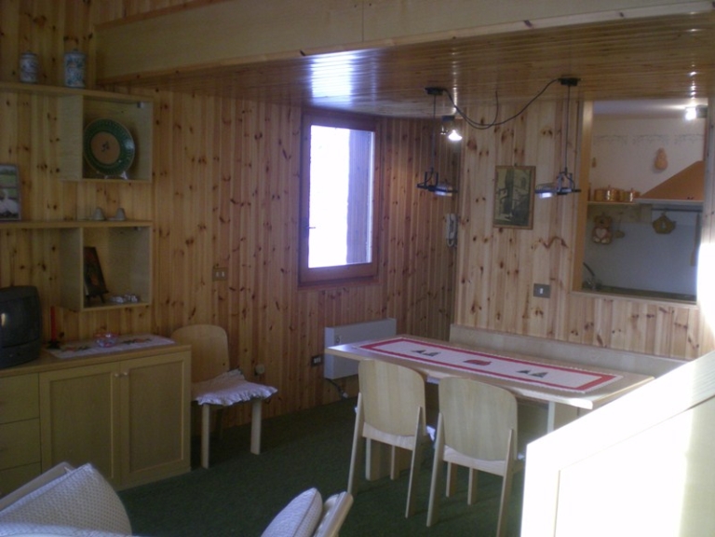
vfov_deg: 37.7
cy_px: 268
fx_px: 785
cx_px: 358
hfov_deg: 49.0
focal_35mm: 38
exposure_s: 1/60.2
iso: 180
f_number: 3.1
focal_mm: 6.3
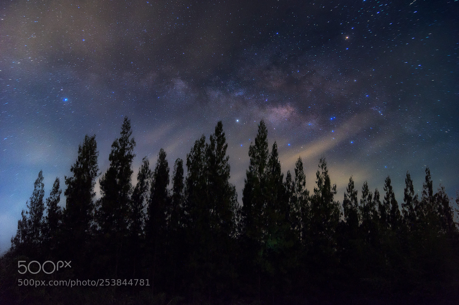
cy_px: 152
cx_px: 230
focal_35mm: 36
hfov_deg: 53.2
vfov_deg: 36.8
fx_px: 459
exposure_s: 225
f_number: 4
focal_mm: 24
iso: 400
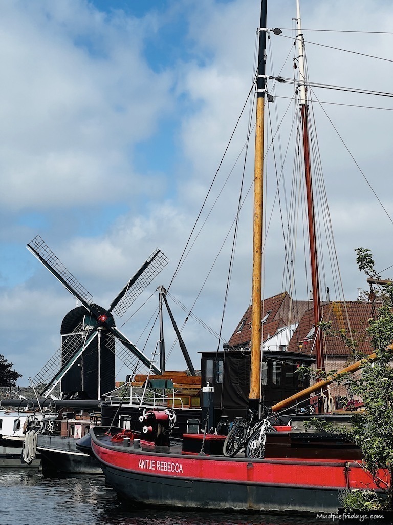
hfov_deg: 19.1
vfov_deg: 25.3
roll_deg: +0.7
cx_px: 196
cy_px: 262
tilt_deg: +9.3
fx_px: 1166
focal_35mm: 77
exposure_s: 1/1292
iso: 32
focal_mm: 9
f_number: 2.8
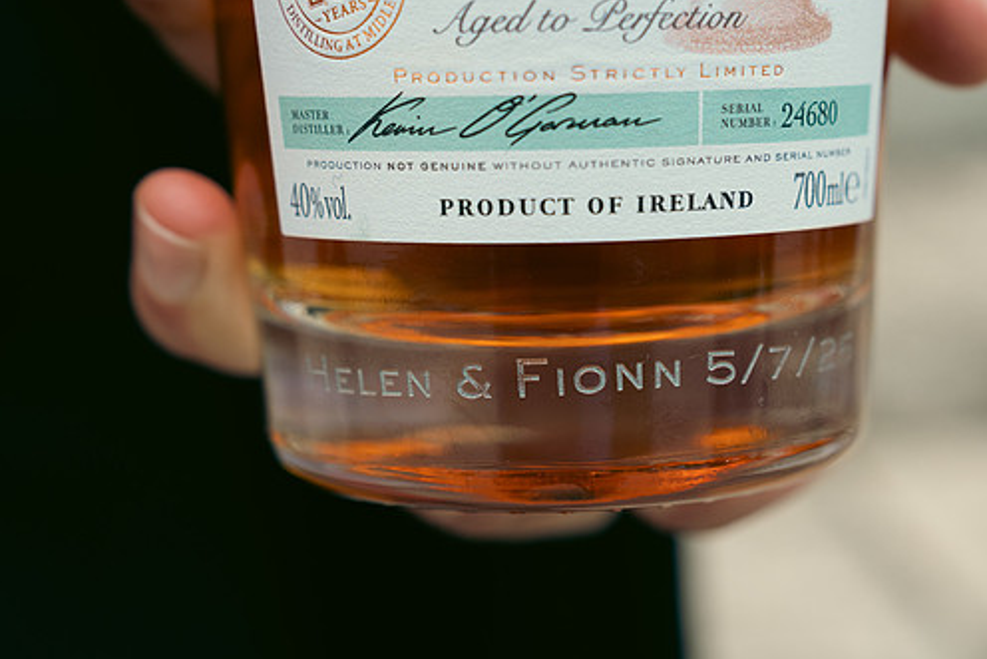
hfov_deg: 26.6
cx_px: 561
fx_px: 2084
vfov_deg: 17.9
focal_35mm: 76
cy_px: 377
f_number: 5.6
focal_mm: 65
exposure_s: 1/1250
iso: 500
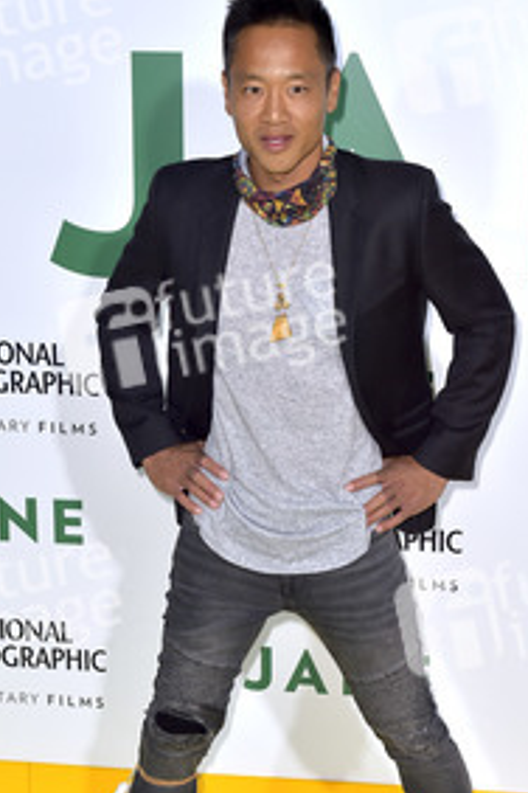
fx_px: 1716
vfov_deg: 25.9
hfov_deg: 17.5
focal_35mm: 78
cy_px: 470
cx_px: 285
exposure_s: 1/320
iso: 500
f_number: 6.3
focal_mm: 55
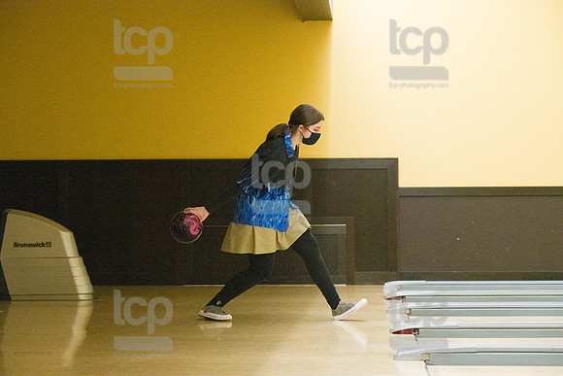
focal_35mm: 100
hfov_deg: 20.4
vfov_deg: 13.7
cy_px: 188
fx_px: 1564
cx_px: 282
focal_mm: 100
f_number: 4.5
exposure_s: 1/1000
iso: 10000
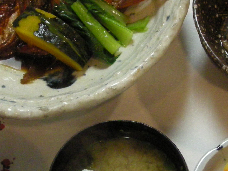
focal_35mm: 97
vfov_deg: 15.2
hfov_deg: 20.2
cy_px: 96
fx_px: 639
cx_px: 138
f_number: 2.8
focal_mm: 5.7
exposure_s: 1/33.5
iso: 400
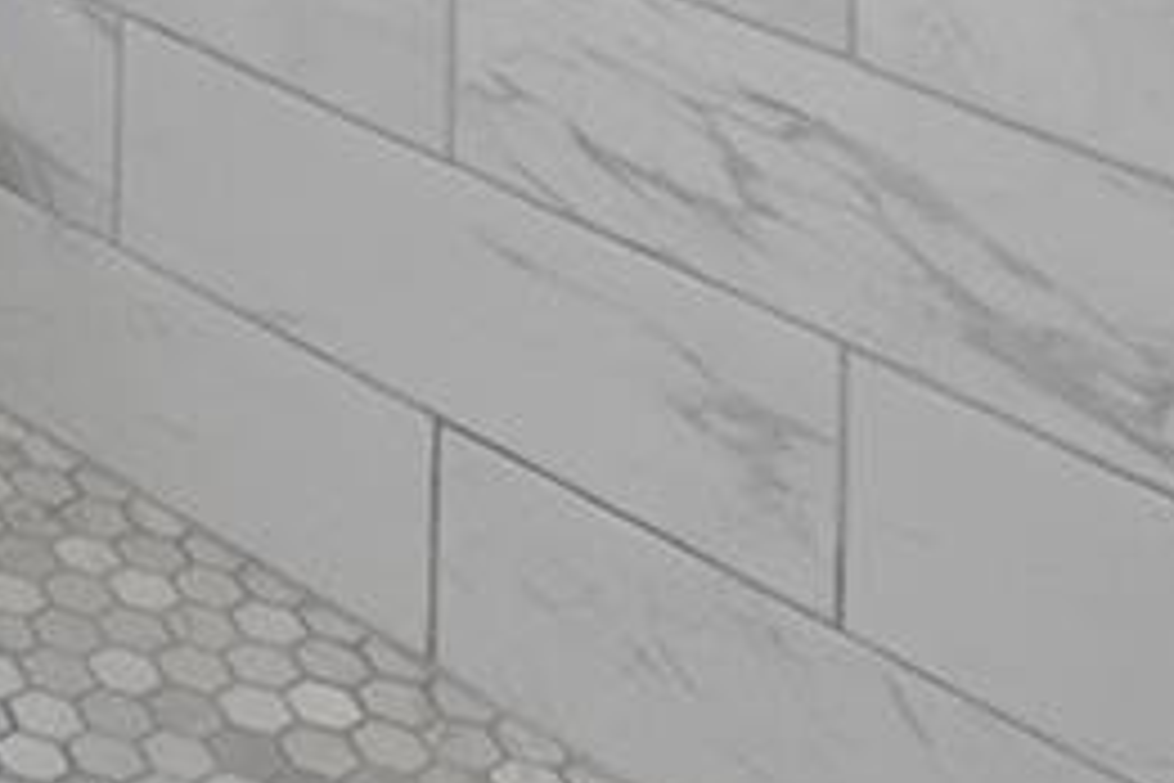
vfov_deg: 10.7
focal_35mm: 94
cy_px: -1480
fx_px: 3065
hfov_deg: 16.0
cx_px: -1277
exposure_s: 1/13
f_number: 10
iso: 100
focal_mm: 12
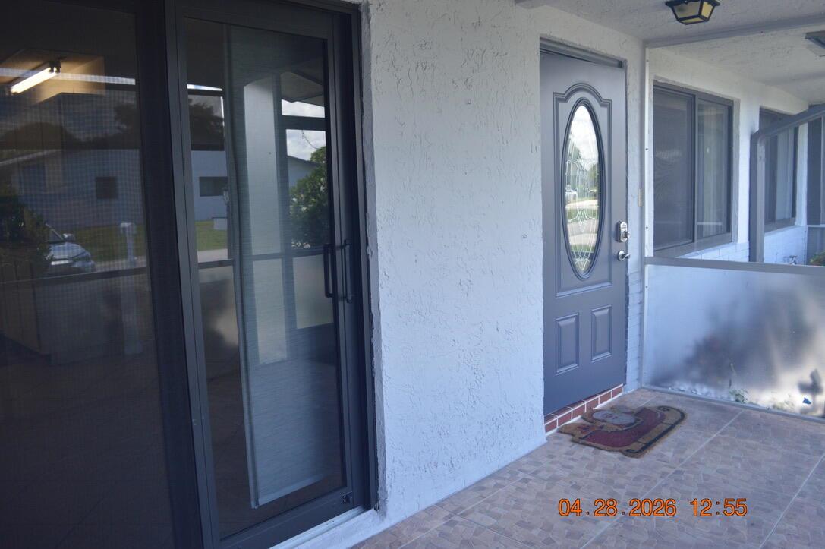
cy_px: 274
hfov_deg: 67.4
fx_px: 618
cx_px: 412
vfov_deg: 47.9
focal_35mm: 27
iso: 400
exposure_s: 1/100
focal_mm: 18
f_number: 5
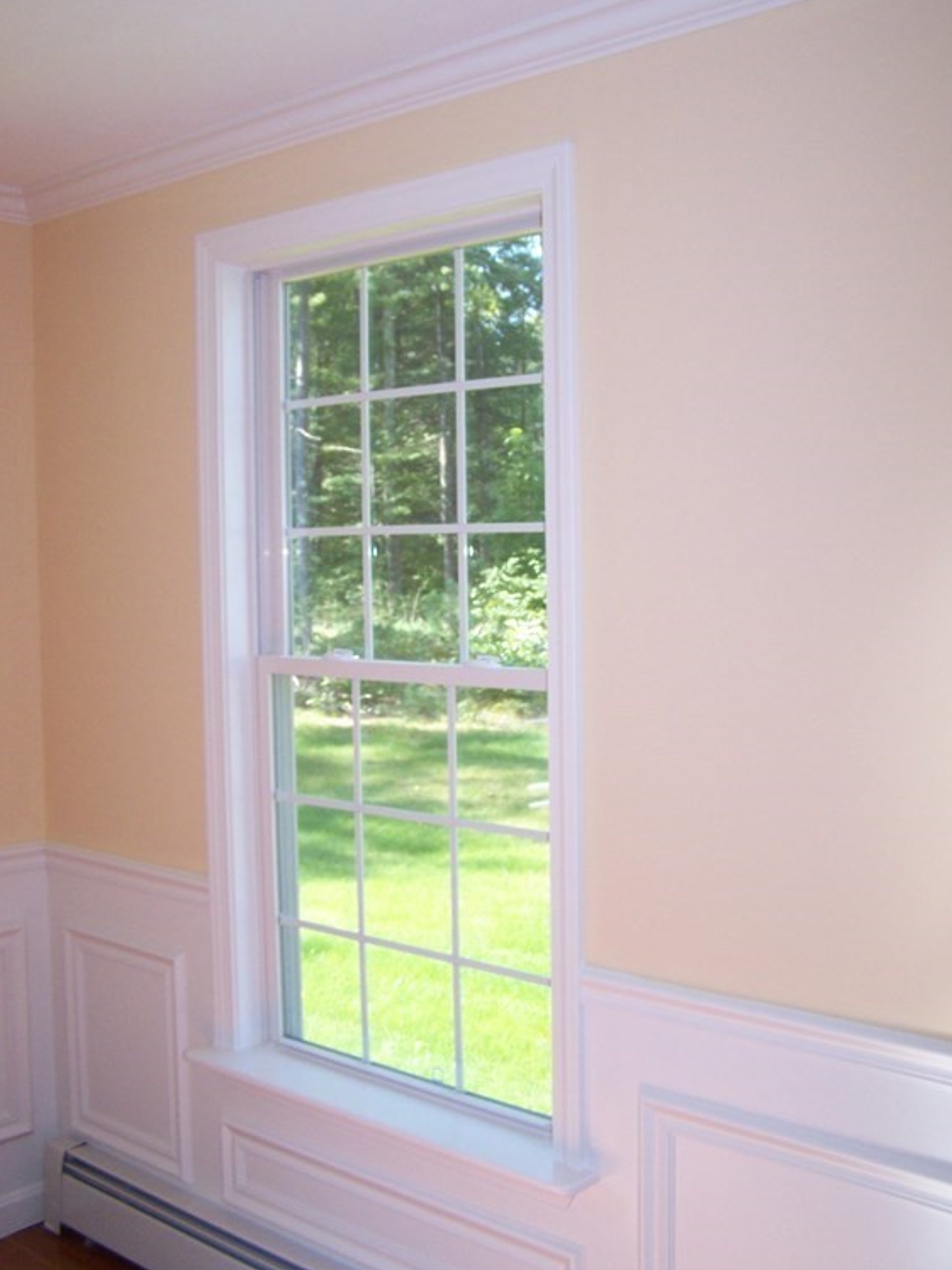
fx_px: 1430
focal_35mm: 39
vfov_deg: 47.9
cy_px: 620
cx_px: 470
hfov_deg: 36.8
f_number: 2.8
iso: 140
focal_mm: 6.3
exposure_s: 1/90
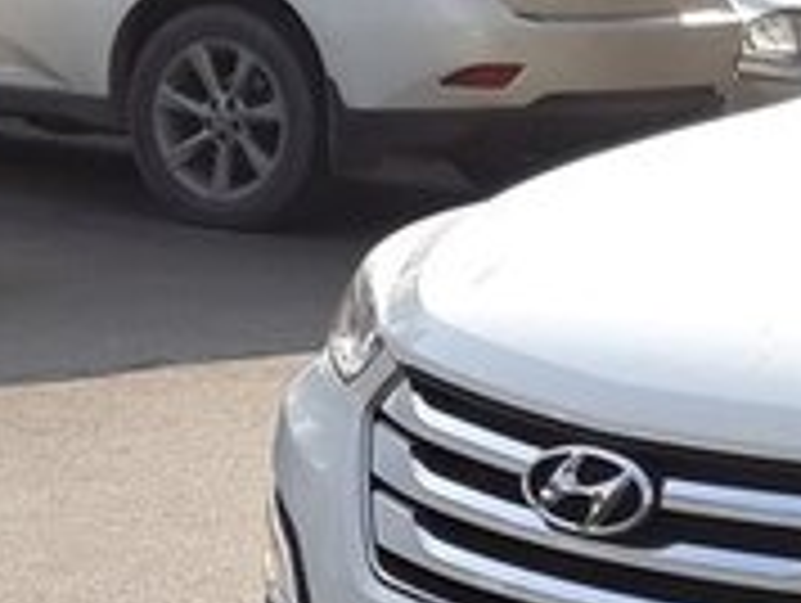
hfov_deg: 16.5
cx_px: 1436
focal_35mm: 100
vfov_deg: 14.7
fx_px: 2317
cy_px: 533
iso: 40
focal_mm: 3.71
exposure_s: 1/804
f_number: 1.7
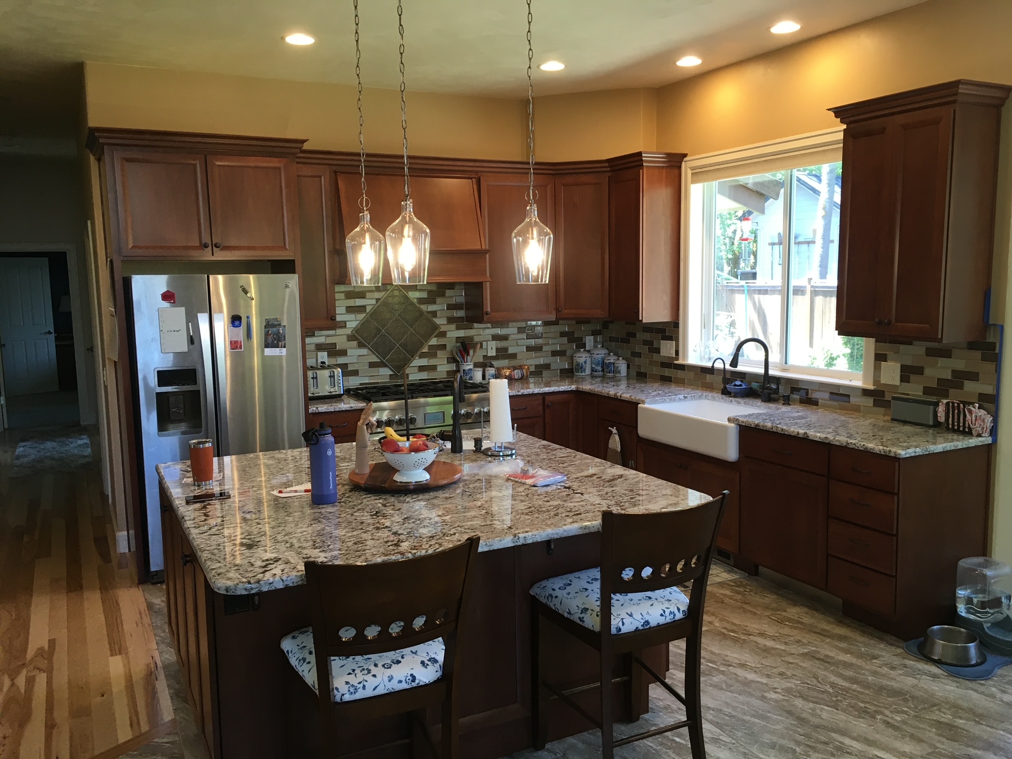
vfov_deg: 48.2
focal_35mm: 29
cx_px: 506
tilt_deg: -7.1
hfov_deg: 61.7
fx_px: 848
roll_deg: +0.9
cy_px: 380
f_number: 2.2
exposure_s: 1/30
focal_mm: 4.15
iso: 40
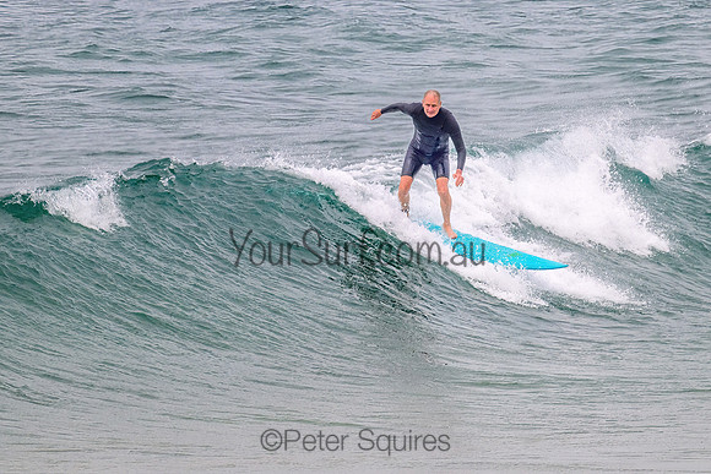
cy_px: 151
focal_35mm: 1092
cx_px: 428
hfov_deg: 1.9
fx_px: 21567
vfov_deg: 1.3
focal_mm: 800
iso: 1000
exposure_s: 1/2000
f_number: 11
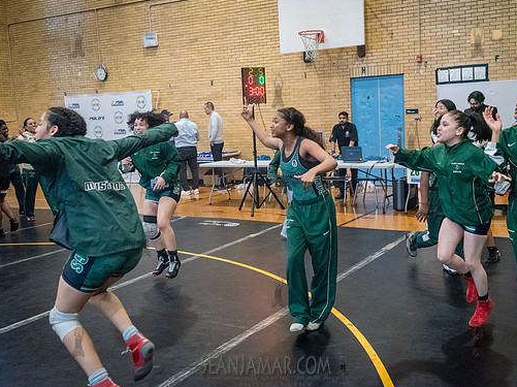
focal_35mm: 39
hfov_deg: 47.9
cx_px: 278
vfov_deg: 36.8
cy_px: 189
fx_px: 582
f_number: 4
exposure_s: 1/400
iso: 6400
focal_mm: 35
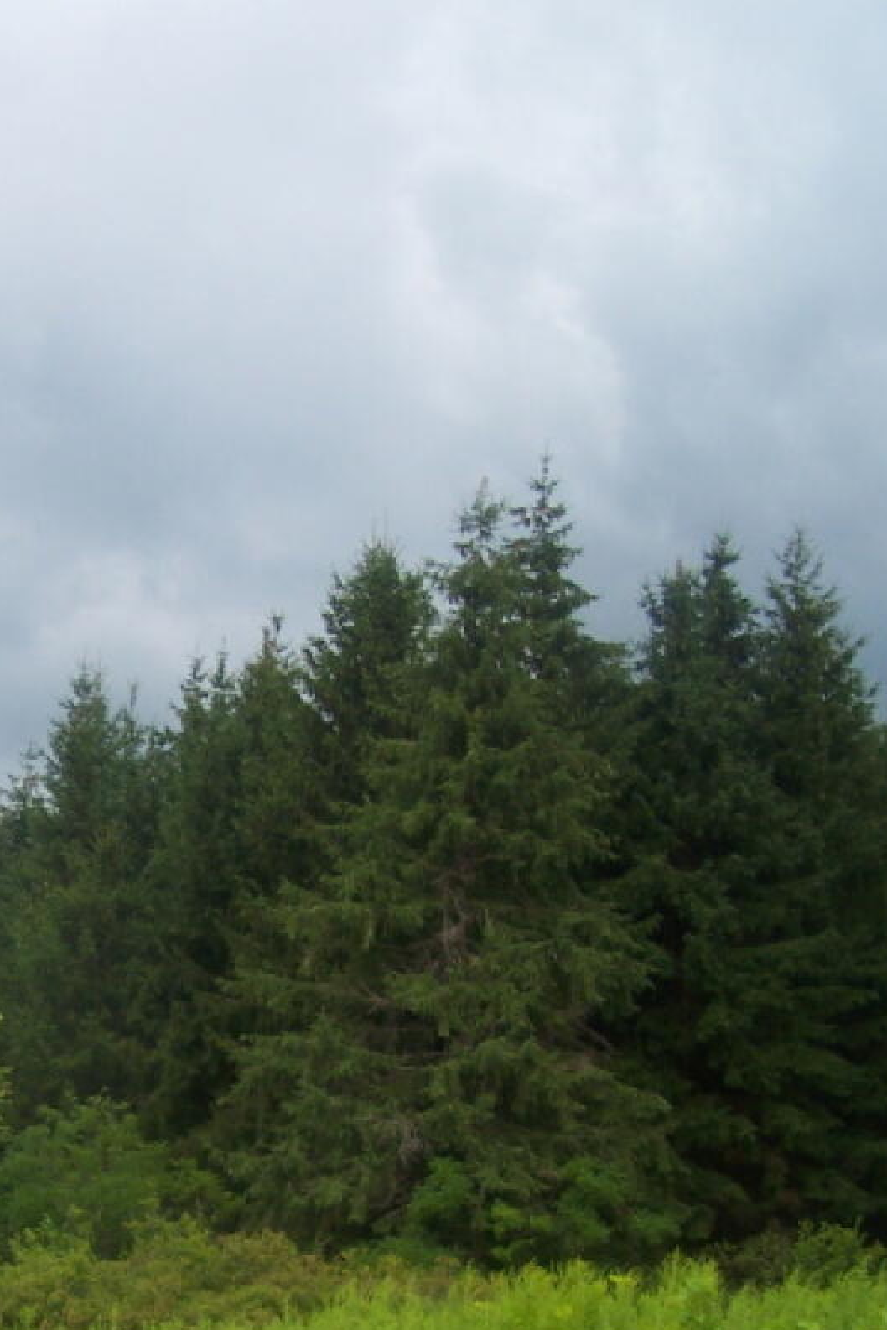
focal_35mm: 68
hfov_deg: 19.6
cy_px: 1034
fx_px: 2512
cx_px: 74
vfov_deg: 29.1
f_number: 2.8
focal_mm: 6.3
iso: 80
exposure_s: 1/125
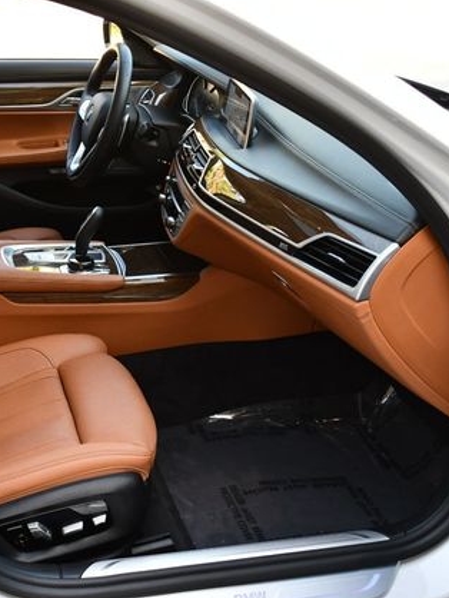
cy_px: 299
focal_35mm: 53
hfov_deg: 27.2
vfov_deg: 36.2
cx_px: 110
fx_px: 916
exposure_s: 1/250
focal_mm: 18
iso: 400
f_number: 4
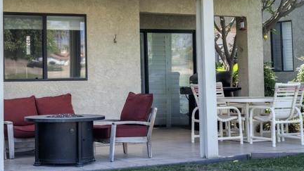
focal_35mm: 87
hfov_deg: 24.3
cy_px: 5
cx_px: 95
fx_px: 701
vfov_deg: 13.7
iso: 100
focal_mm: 35
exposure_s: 1/250
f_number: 5.6
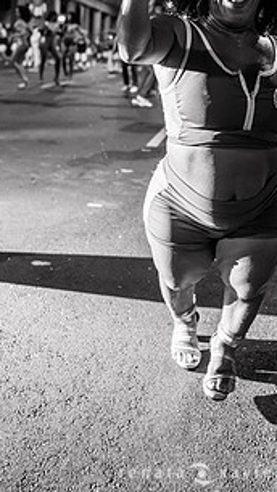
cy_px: 140
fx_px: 483
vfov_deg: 52.3
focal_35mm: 37
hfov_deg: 31.6
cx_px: 198
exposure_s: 1/200
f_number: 2.2
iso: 2500
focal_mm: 24
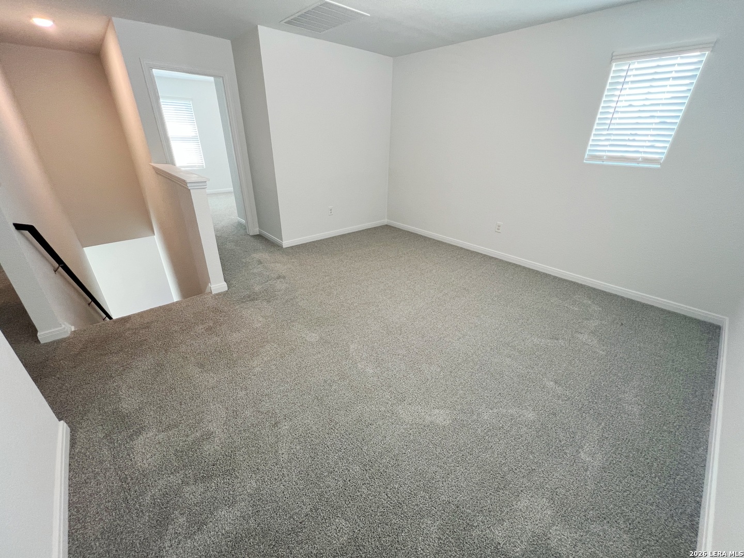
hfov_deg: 106.2
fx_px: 279
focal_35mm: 13
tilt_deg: -26.6
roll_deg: -1.7
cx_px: 372
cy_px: 279
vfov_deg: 89.9
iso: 125
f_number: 1.8
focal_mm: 1.57
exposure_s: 1/60
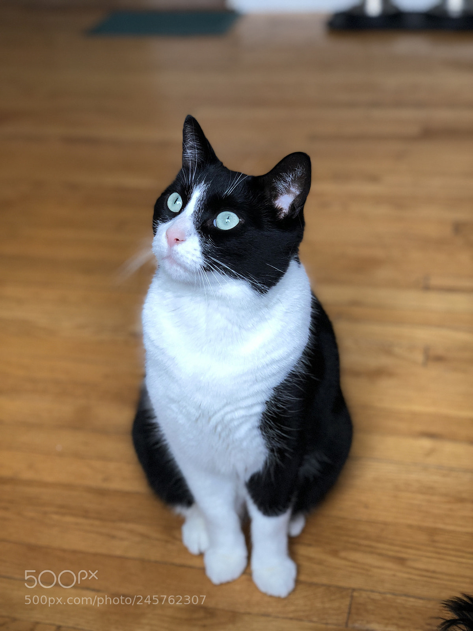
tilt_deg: -31.5
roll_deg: +3.7
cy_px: 316
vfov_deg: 36.8
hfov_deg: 28.0
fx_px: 947
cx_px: 236
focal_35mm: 52
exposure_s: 1/40
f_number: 2.4
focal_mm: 6
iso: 100
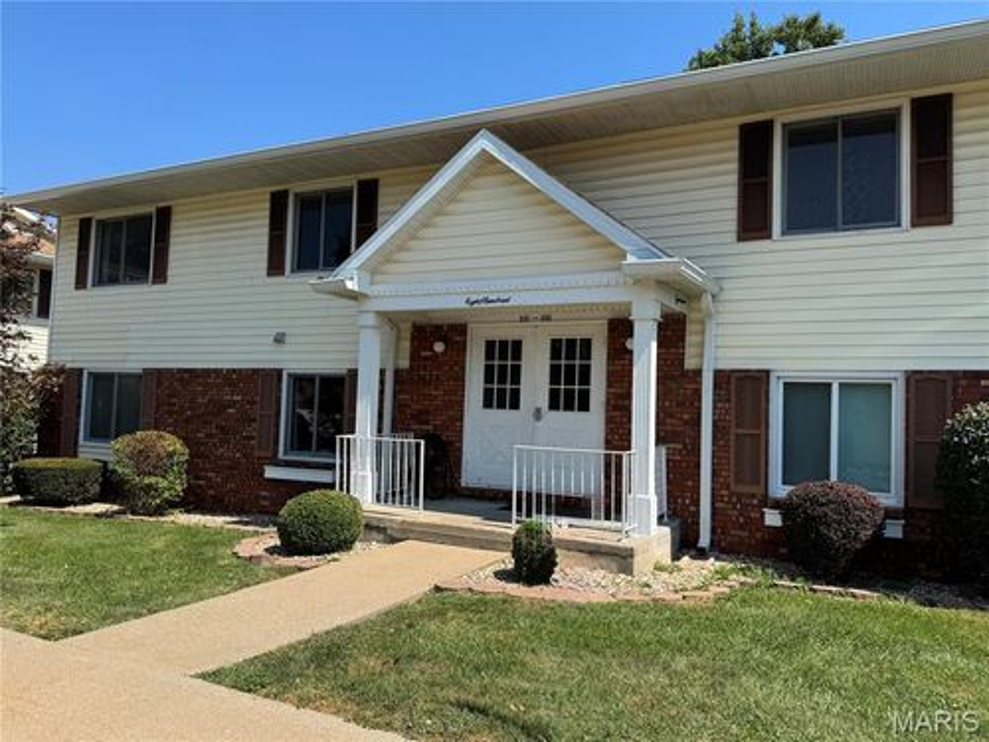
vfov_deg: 56.8
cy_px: 371
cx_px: 494
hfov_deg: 71.6
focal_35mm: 24
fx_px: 686
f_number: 1.78
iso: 80
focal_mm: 6.76
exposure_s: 1/3597
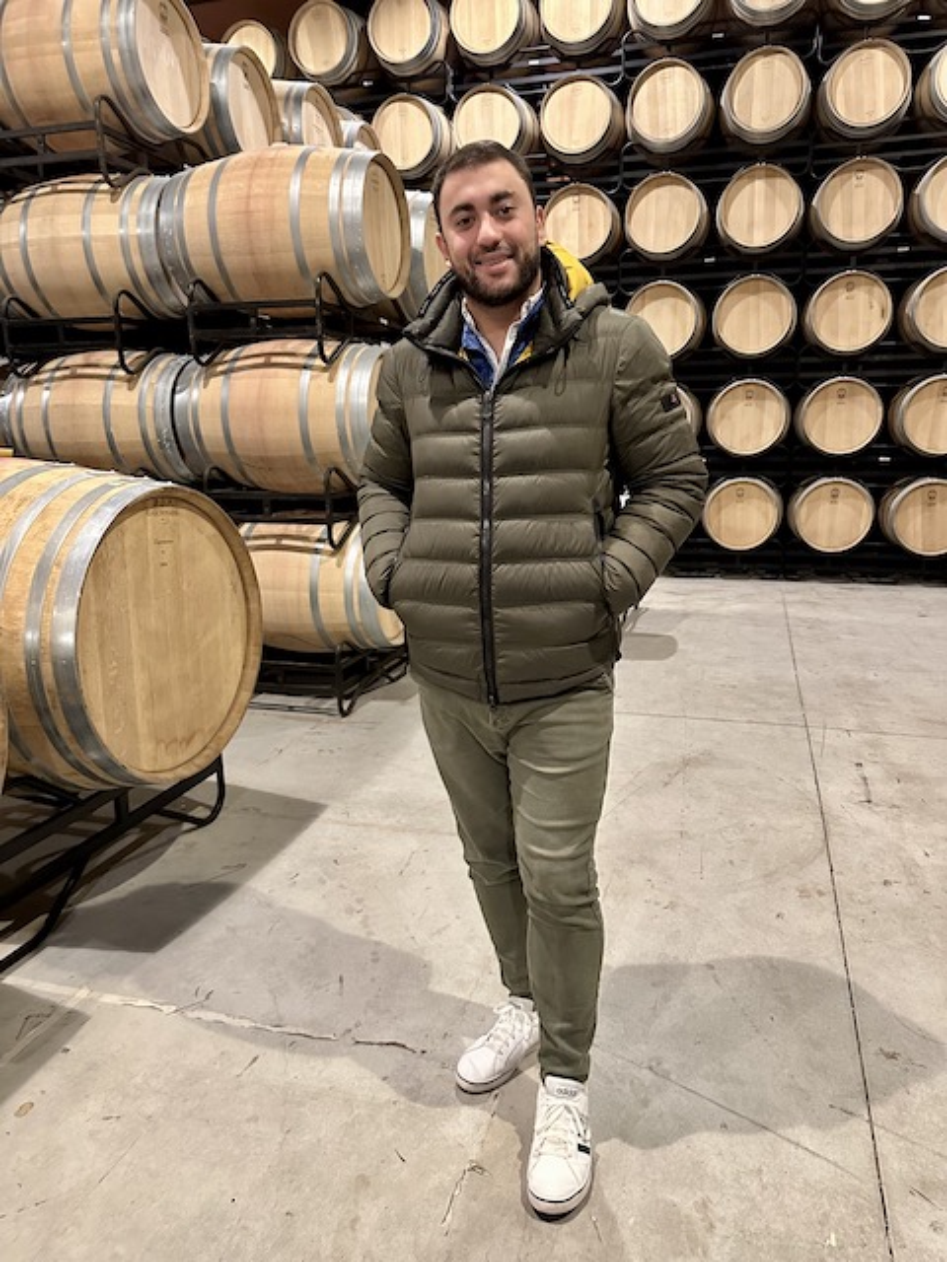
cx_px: 474
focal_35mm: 24
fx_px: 875
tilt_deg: -13.0
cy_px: 631
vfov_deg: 71.6
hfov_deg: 56.8
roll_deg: +0.8
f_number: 1.78
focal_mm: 6.86
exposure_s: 1/30
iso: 1250
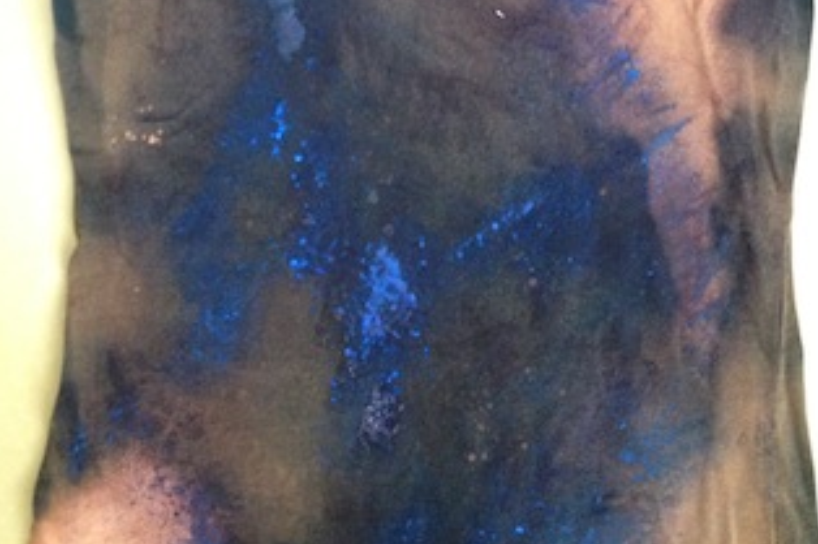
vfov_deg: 23.0
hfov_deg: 34.5
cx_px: 423
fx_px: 1317
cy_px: 96
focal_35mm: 58
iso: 400
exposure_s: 1/17
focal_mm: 4.28
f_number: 2.4
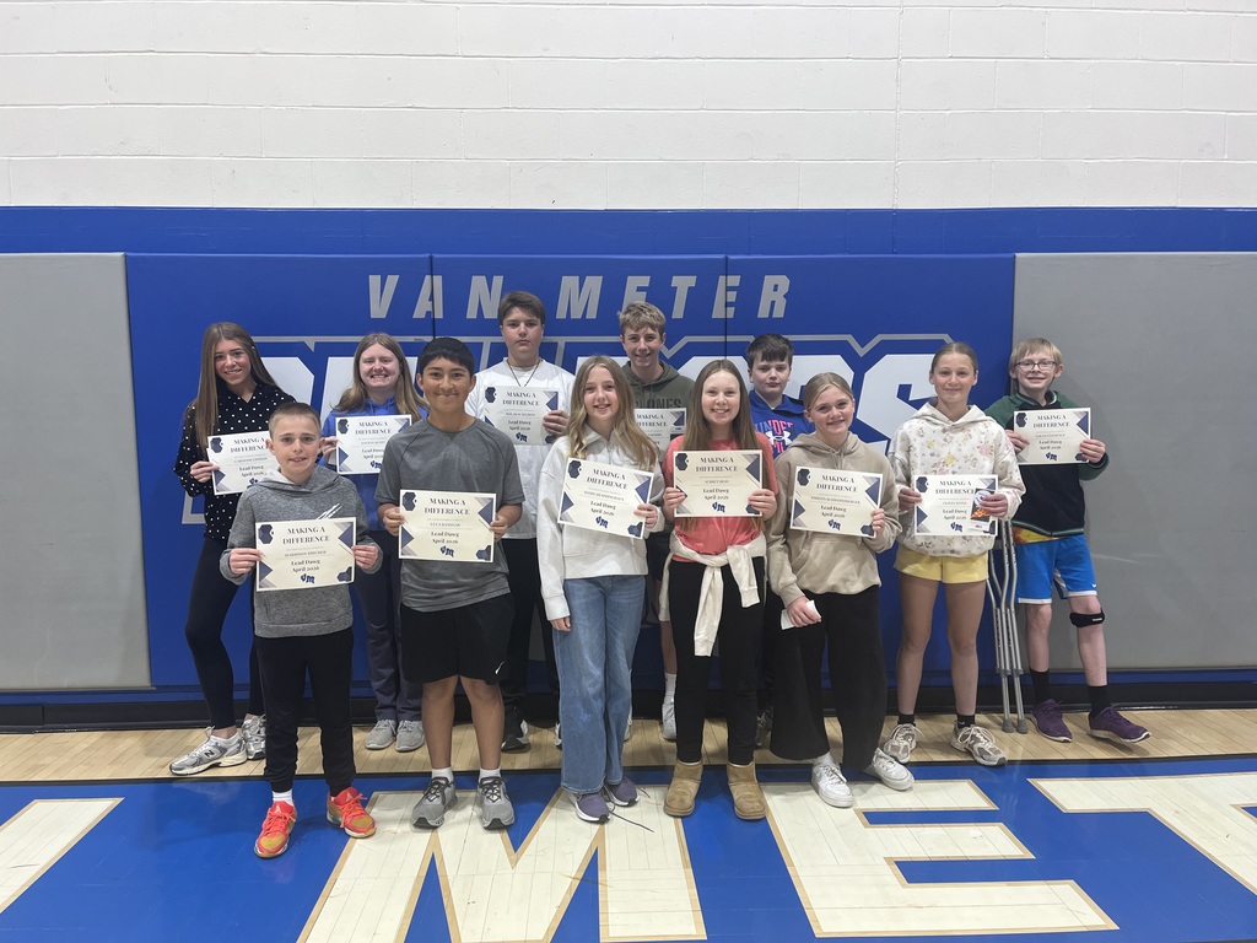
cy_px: 472
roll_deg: +0.3
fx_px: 944
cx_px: 628
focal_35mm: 26
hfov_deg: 67.3
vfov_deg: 53.1
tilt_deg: -6.4
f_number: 1.6
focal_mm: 5.1
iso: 80
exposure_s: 1/120
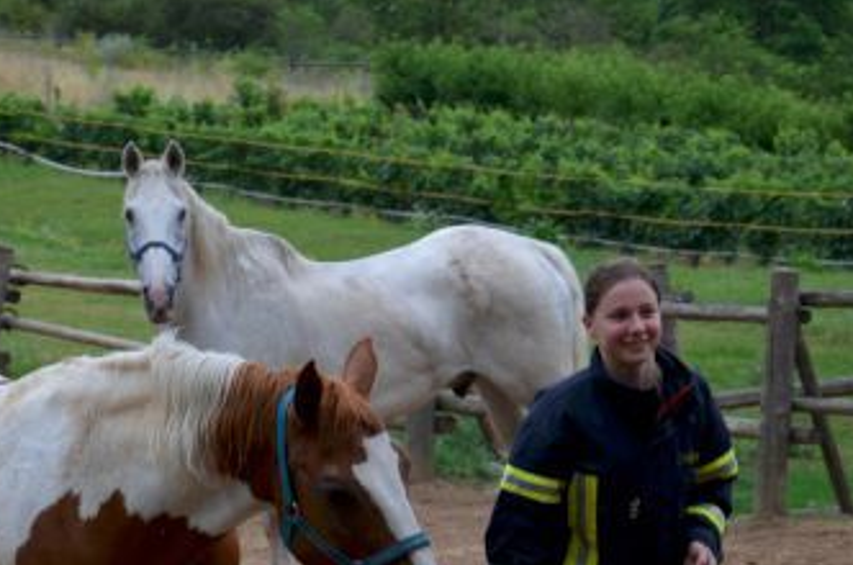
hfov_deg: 11.3
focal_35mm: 182
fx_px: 4304
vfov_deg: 7.5
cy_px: 503
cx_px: 383
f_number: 6.3
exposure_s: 1/160
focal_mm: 62
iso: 200
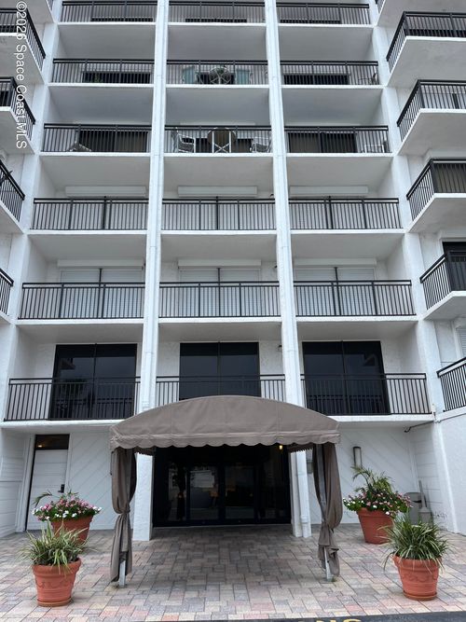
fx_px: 467
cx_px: 233
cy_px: 311
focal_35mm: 26
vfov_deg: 67.3
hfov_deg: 53.0
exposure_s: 1/845
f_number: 1.6
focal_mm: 5.1
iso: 50
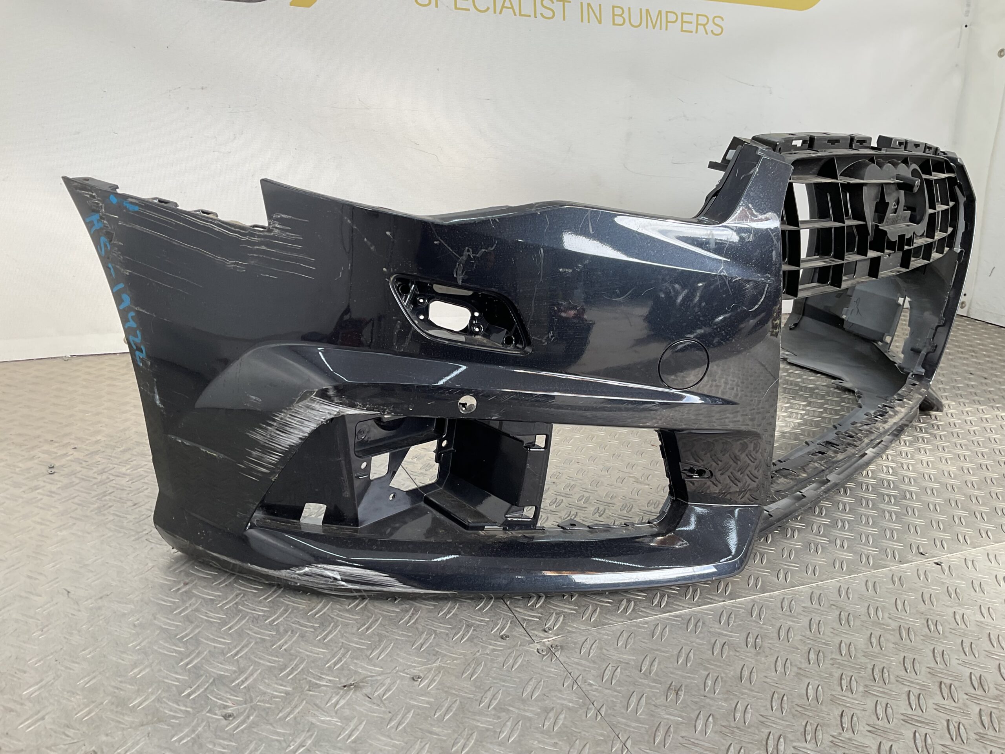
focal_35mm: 29
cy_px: 377
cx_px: 502
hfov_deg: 61.7
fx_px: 842
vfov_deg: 48.2
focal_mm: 3
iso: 16
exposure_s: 1/217
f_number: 1.8
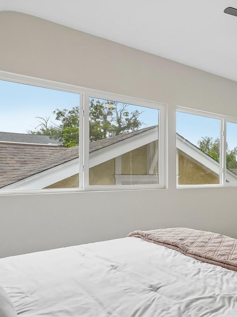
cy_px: 175
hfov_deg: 35.6
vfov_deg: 60.0
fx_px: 273
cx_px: 291
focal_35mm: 30
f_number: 8
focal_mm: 11
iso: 100
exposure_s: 1/45
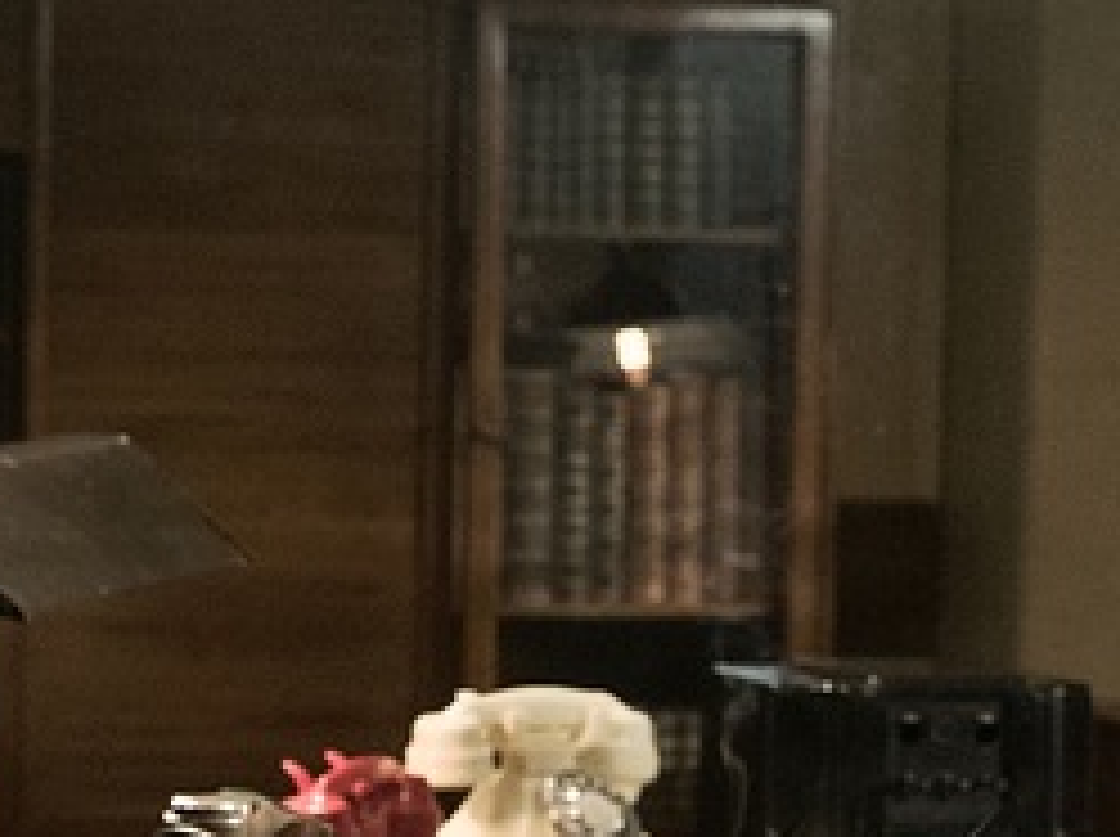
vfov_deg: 10.1
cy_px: 493
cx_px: 247
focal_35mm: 147
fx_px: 4749
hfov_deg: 13.4
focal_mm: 38
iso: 6400
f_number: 4
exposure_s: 1/125
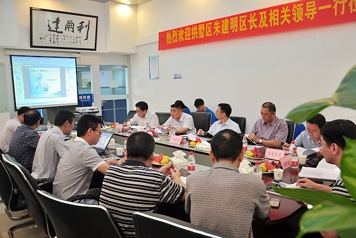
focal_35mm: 27
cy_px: 119
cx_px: 178
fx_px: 267
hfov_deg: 67.4
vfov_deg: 47.9
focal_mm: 18
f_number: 4
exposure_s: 1/10
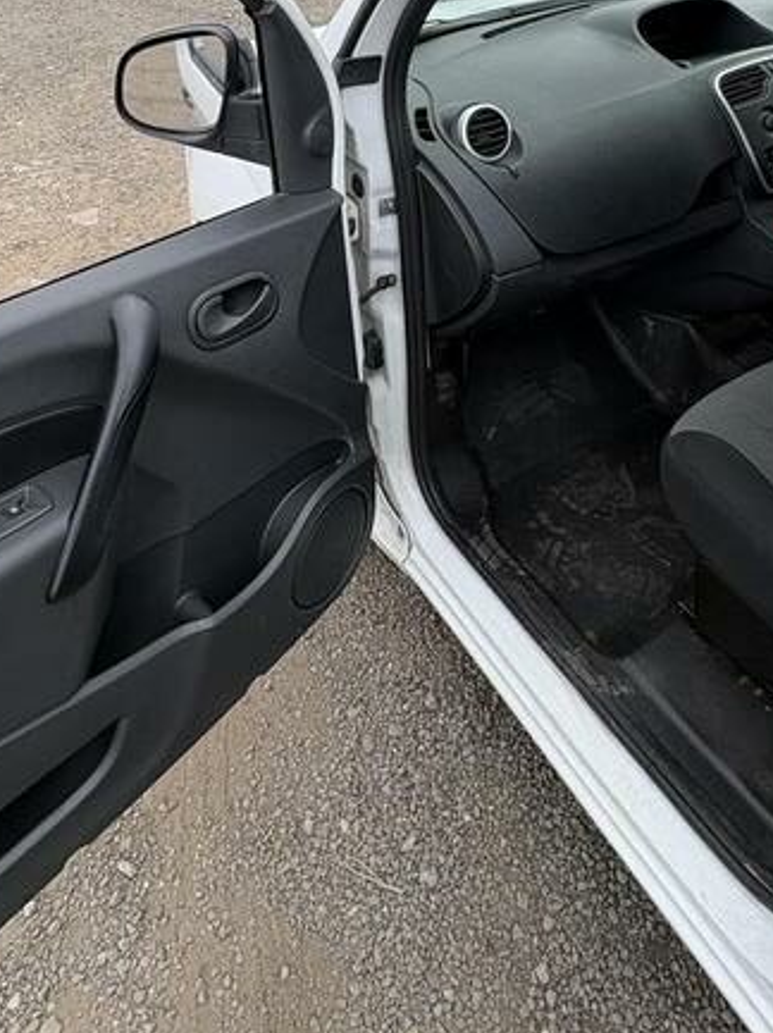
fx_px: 865
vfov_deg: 55.1
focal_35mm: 29
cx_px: 422
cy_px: 138
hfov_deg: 48.1
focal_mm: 2.22
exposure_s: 1/569
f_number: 2.2
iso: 40
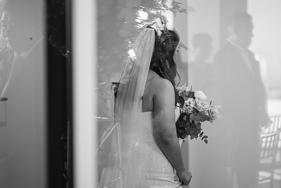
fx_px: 742
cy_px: 95
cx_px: 157
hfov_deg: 21.4
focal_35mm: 95
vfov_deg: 14.4
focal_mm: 85
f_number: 1.8
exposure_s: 1/250
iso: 320
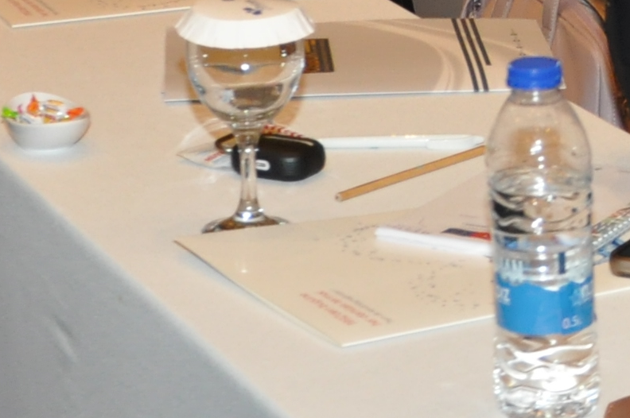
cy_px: -332
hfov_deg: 10.4
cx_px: 799
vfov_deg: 6.9
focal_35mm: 195
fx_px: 3408
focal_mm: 24
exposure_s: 1/60
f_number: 4
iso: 800
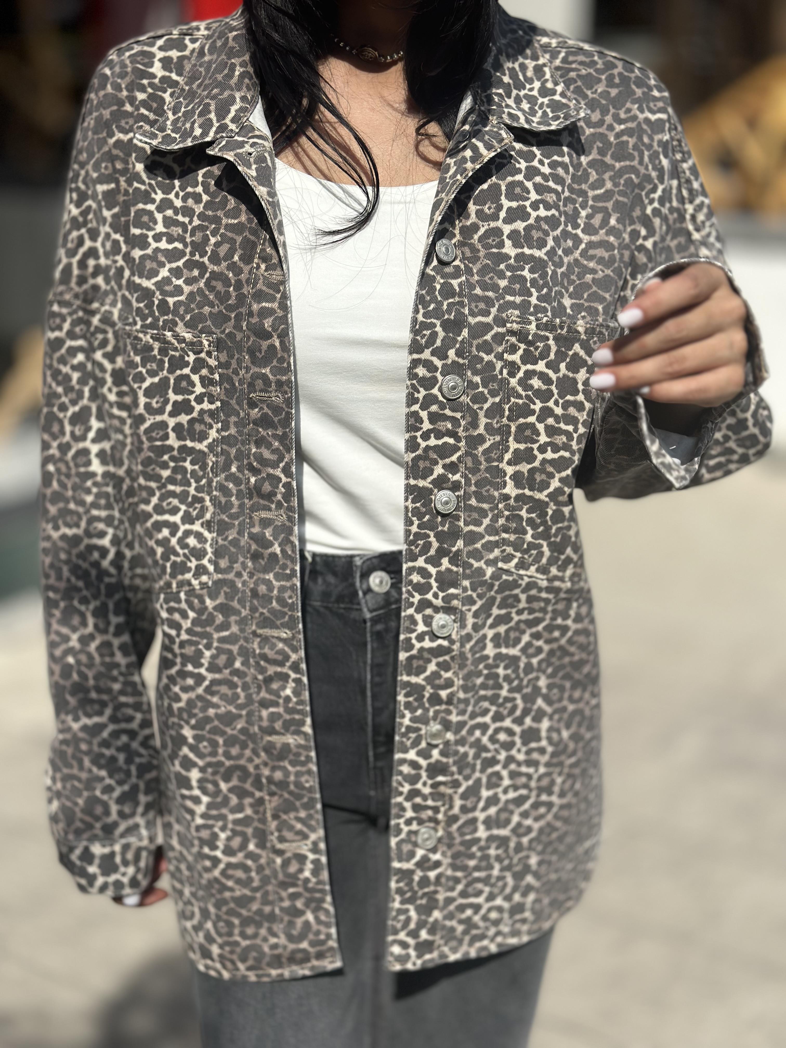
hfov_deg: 30.3
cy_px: 524
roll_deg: -0.1
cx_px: 393
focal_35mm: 48
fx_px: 1453
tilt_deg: -19.6
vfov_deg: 39.7
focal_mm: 6.86
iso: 100
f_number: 1.78
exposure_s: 1/10870
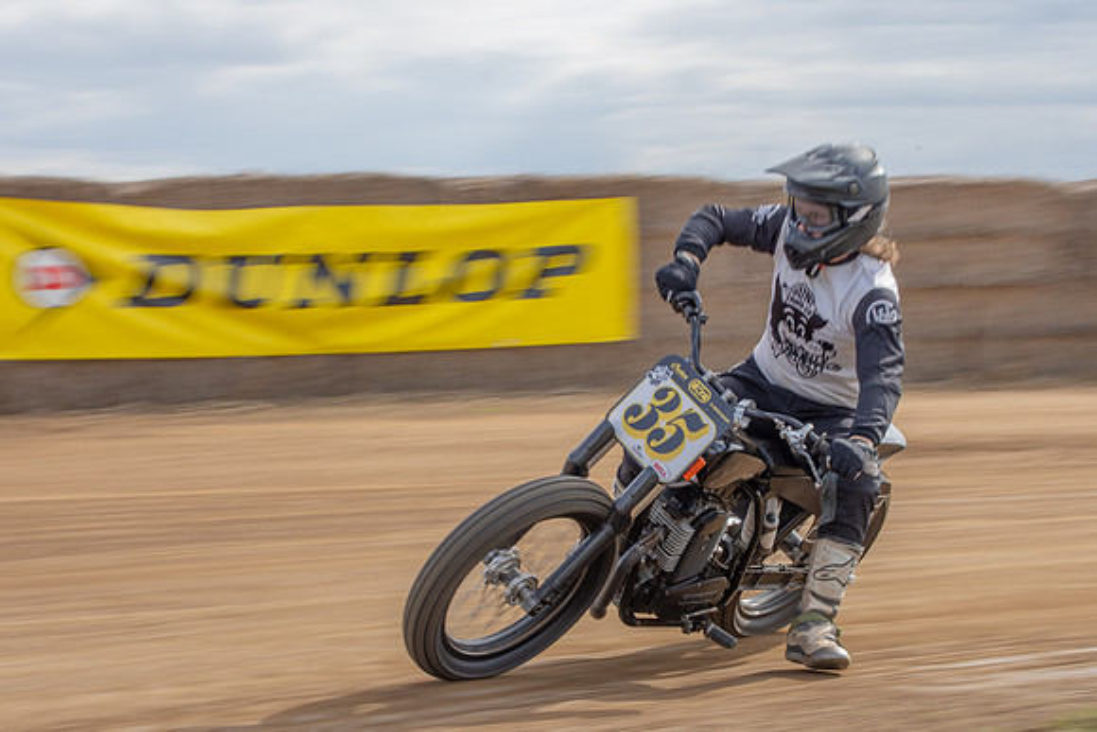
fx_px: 4018
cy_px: 369
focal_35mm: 132
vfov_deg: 10.4
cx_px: 588
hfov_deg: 15.5
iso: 100
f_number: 11
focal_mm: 78
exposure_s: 1/100
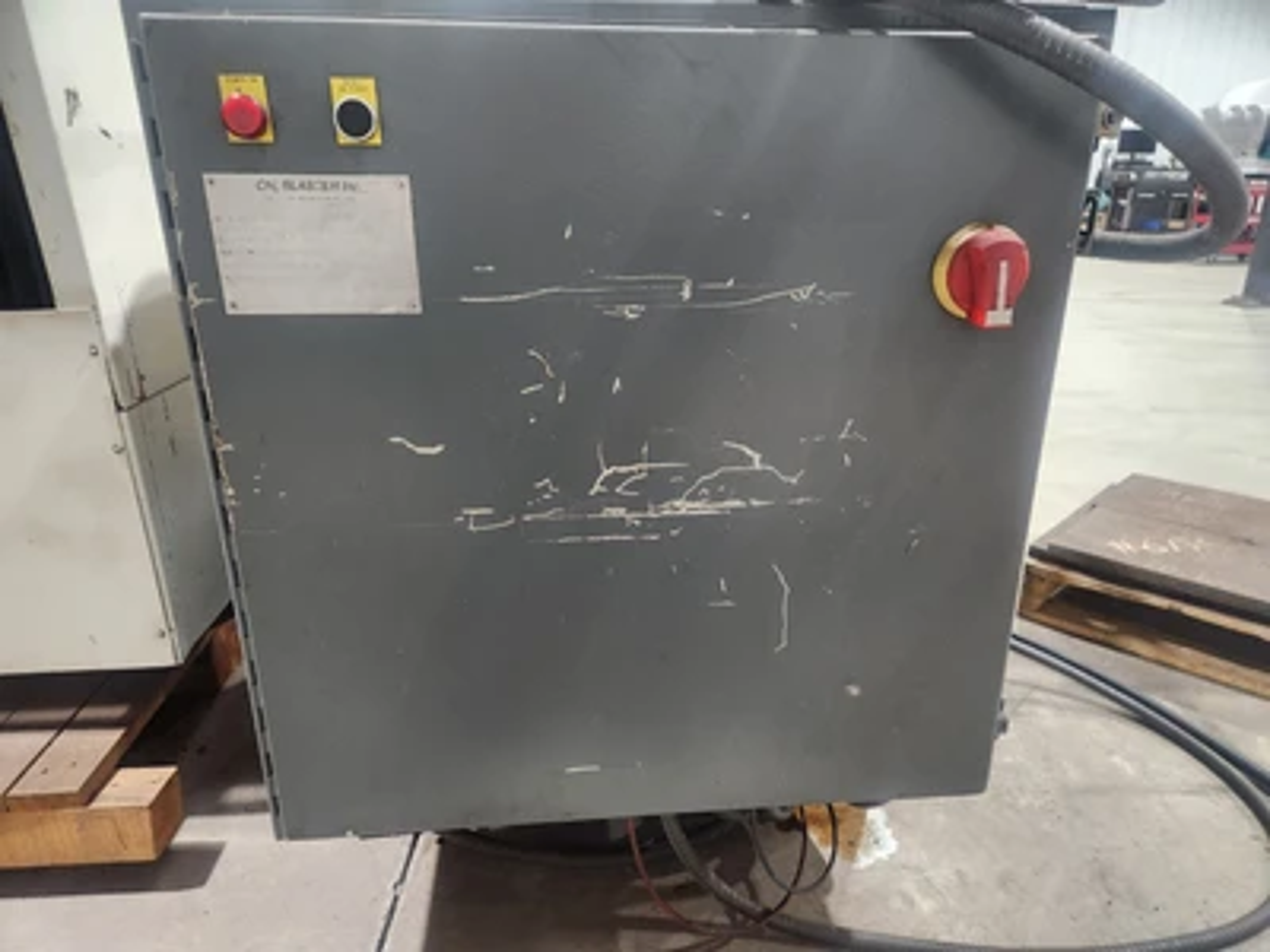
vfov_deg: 58.9
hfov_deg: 73.9
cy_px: 476
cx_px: 635
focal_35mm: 23
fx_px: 844
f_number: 1.8
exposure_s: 1/120
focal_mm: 5.4
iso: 400
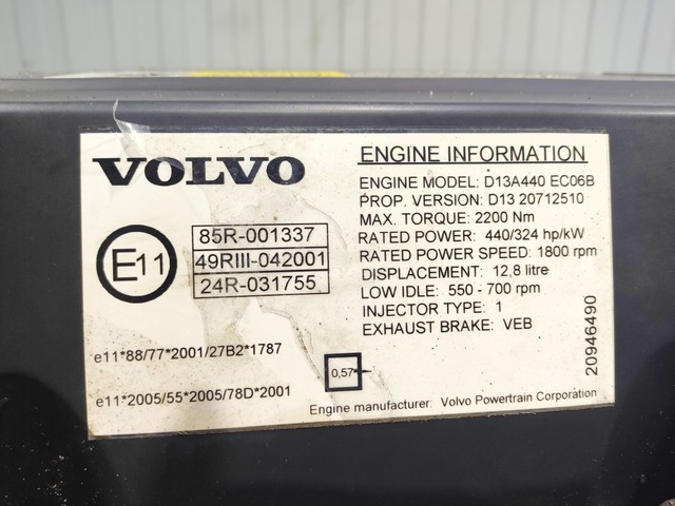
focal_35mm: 25
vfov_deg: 54.9
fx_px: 487
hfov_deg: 69.4
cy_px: 253
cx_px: 338
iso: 73
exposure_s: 1/50
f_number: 1.79
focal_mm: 4.71
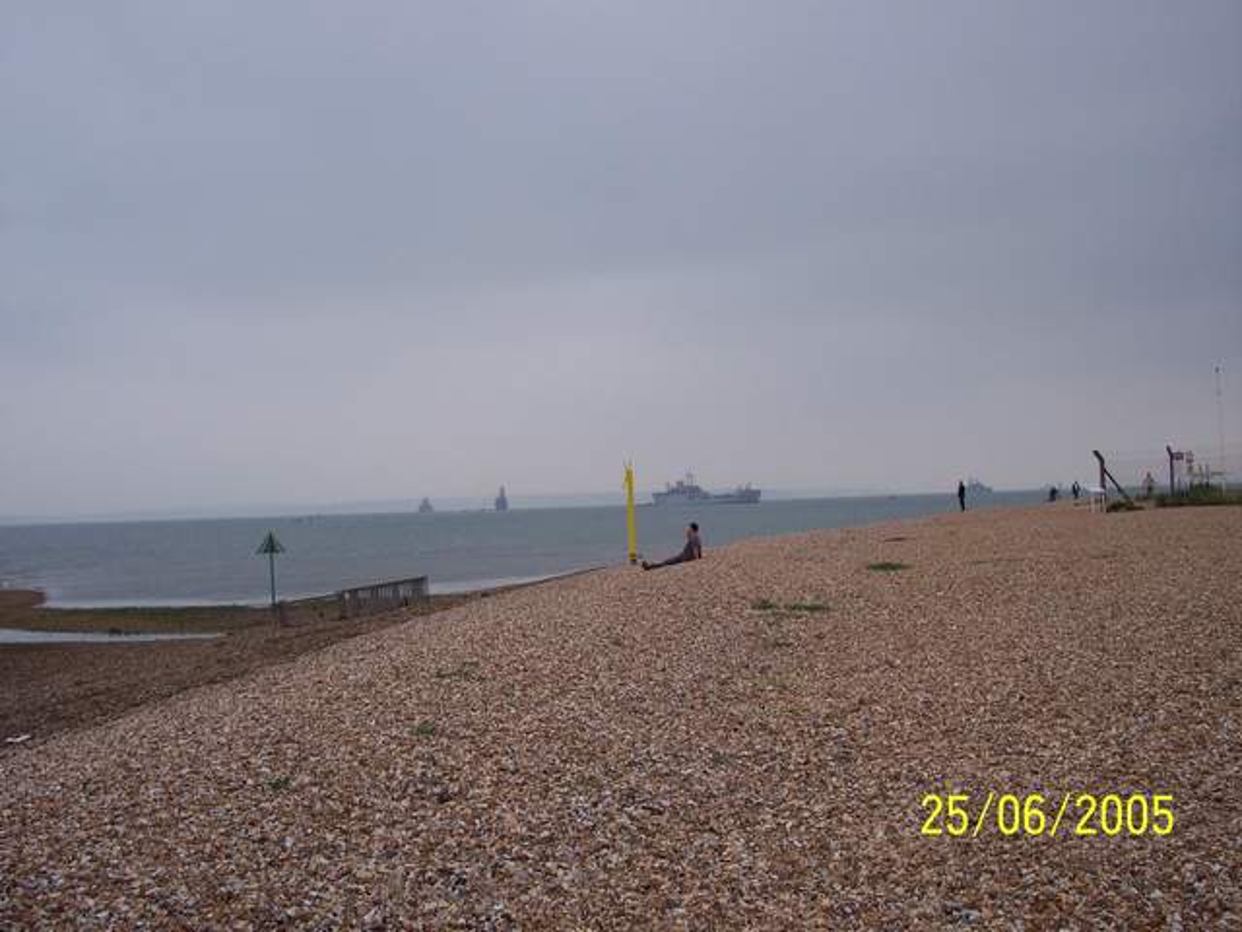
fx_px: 1363
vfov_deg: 37.7
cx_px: 621
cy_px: 466
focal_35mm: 38
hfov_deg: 49.0
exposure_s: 1/500
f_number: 2.8
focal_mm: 8
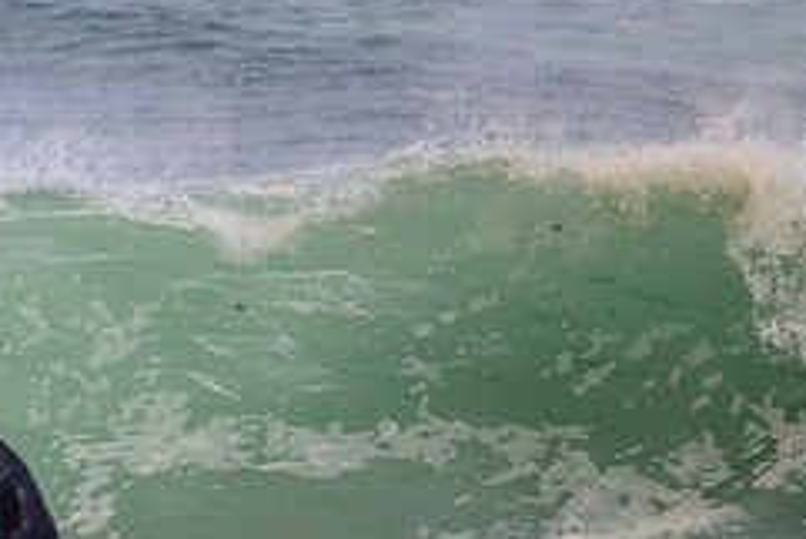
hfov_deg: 1.1
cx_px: -127
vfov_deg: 0.7
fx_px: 43100
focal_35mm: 1924
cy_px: 574
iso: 900
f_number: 11
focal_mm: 800
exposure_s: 1/2000
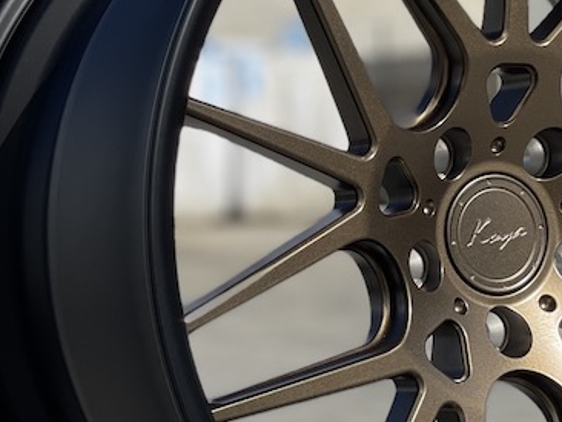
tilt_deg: -3.7
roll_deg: +2.1
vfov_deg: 8.3
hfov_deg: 11.0
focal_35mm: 179
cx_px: 358
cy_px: 252
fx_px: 2908
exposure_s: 1/1575
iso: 20
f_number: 2.2
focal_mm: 7.5
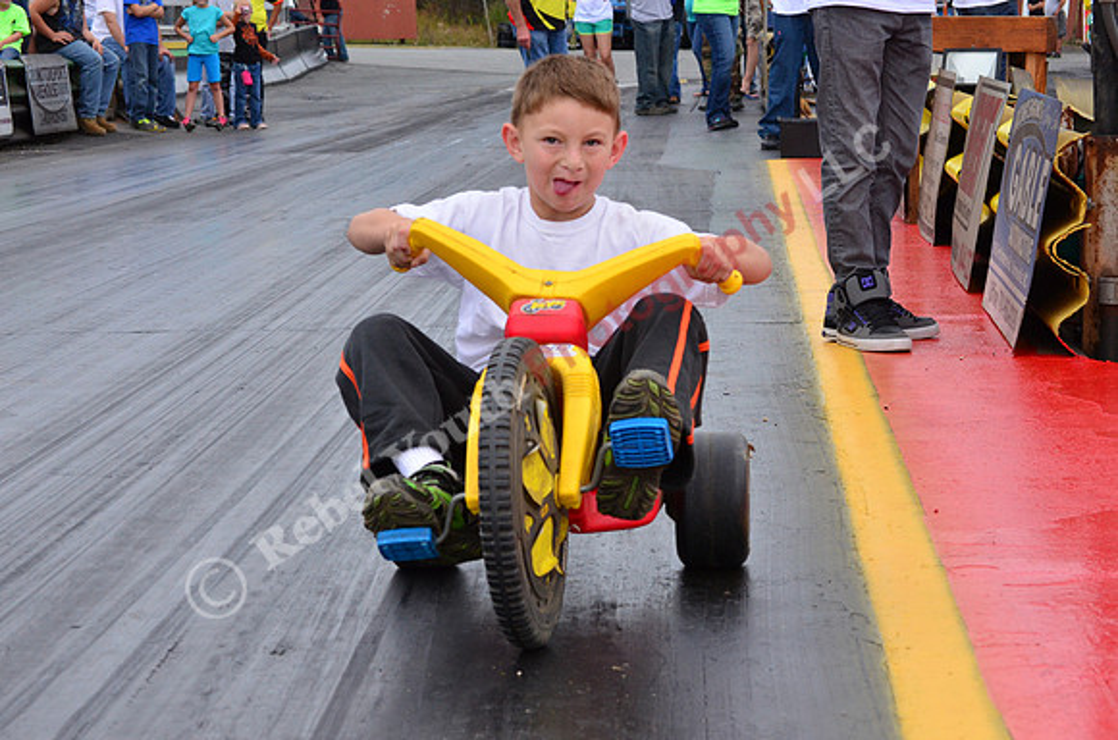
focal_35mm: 99
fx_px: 3068
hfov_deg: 20.7
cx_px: 559
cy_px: 370
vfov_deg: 13.8
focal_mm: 66
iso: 1000
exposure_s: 1/1250
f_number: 9
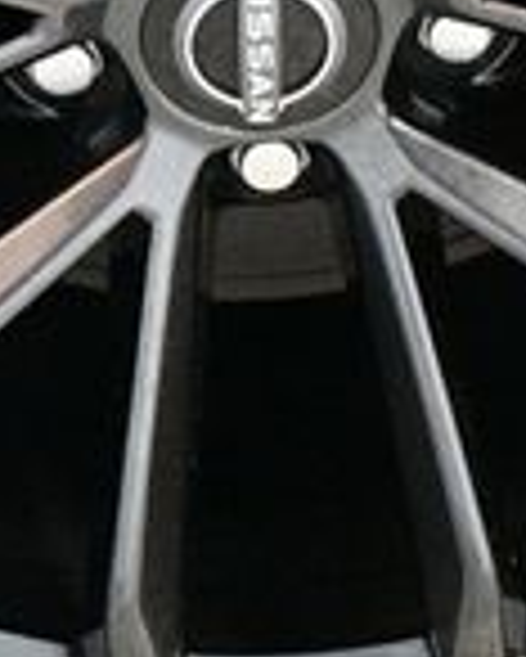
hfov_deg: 6.3
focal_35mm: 246
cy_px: 40
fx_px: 4782
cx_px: 274
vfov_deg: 7.8
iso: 6400
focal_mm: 40
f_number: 4.5
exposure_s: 1/60
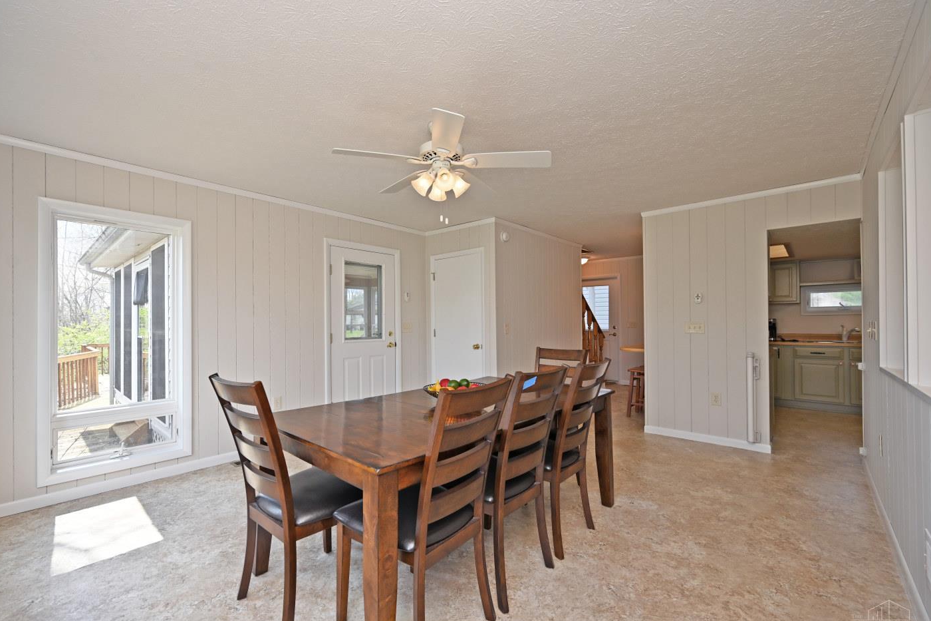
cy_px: 320
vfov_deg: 77.3
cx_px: 438
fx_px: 388
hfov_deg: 100.3
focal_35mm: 15
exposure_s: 1/125
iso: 180
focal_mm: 14
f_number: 5.6
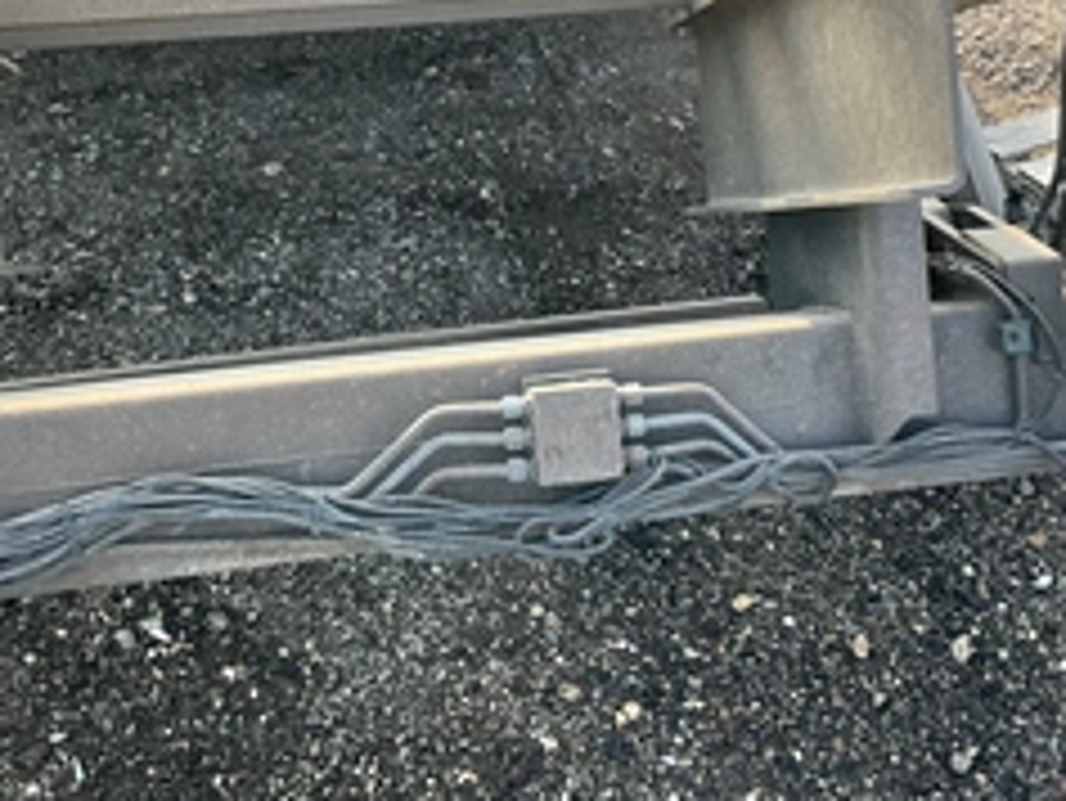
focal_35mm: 49
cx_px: 535
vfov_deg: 29.5
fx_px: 1510
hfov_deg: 38.9
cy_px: 256
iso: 20
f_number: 1.8
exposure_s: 1/138
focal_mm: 3
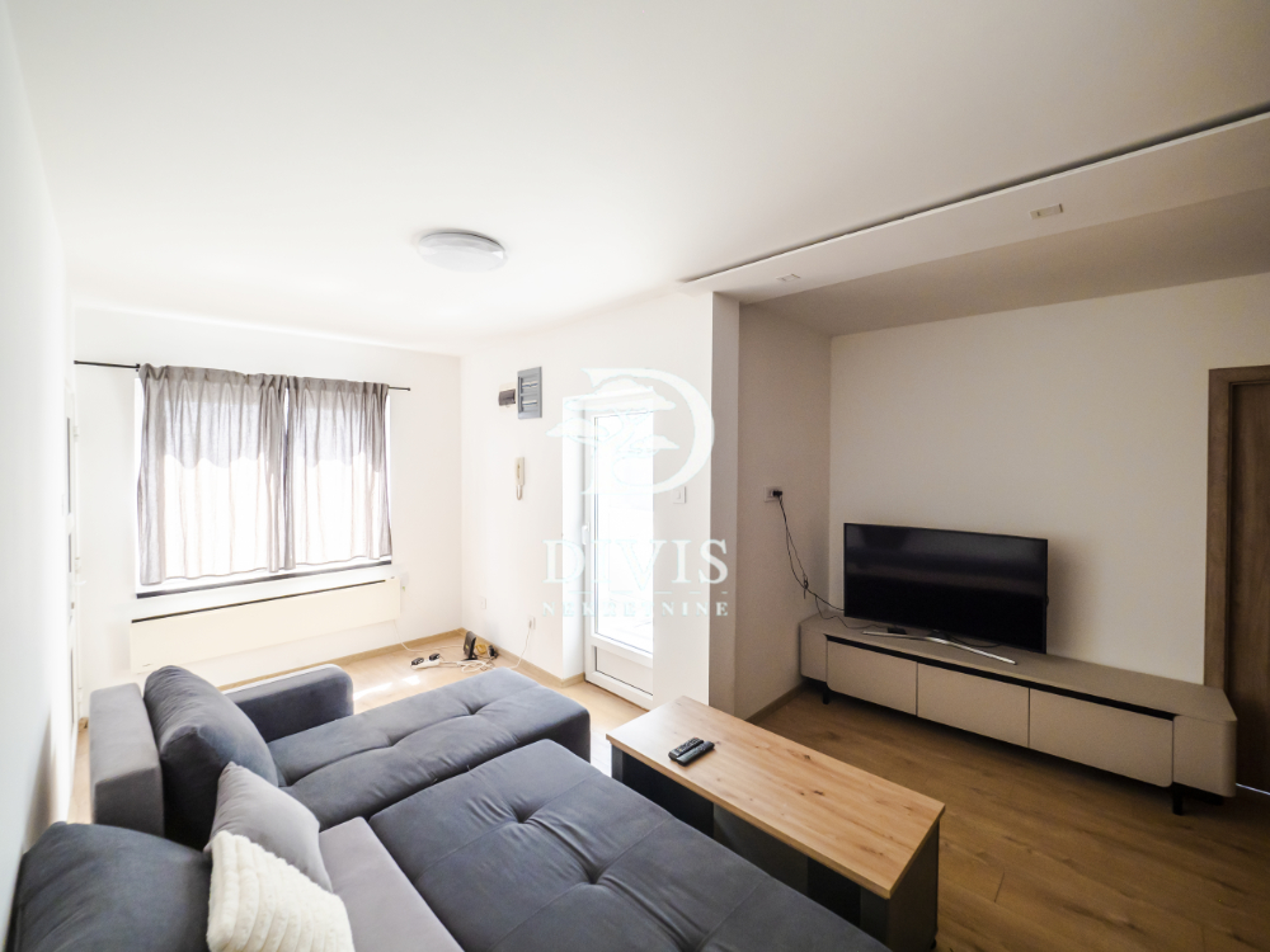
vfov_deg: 85.7
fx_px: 514
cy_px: 476
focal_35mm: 14
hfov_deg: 102.1
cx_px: 635
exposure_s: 1/80
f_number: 4
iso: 400
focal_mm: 7
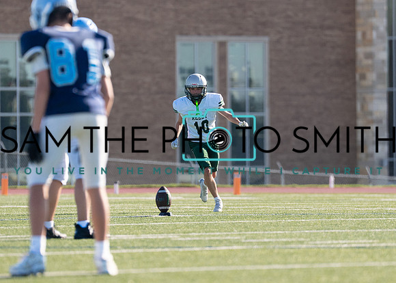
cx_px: 217
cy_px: 144
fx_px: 4798
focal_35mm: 427
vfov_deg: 3.4
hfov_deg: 4.7
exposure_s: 1/5000
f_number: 2.8
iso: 400
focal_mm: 200
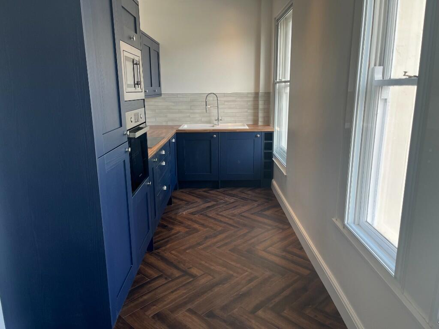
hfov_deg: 67.3
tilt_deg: -13.5
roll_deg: +1.0
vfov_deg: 53.1
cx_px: 220
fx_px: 330
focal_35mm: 26
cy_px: 164
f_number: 1.6
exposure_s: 1/121
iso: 64
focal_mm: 5.1
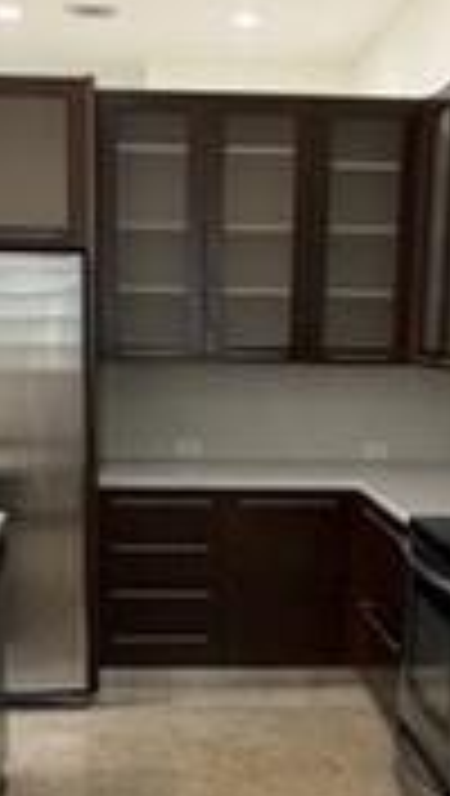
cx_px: 207
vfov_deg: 36.8
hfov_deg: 21.9
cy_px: 607
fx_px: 1163
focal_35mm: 55
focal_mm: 2.22
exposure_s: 1/121
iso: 200
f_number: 2.2
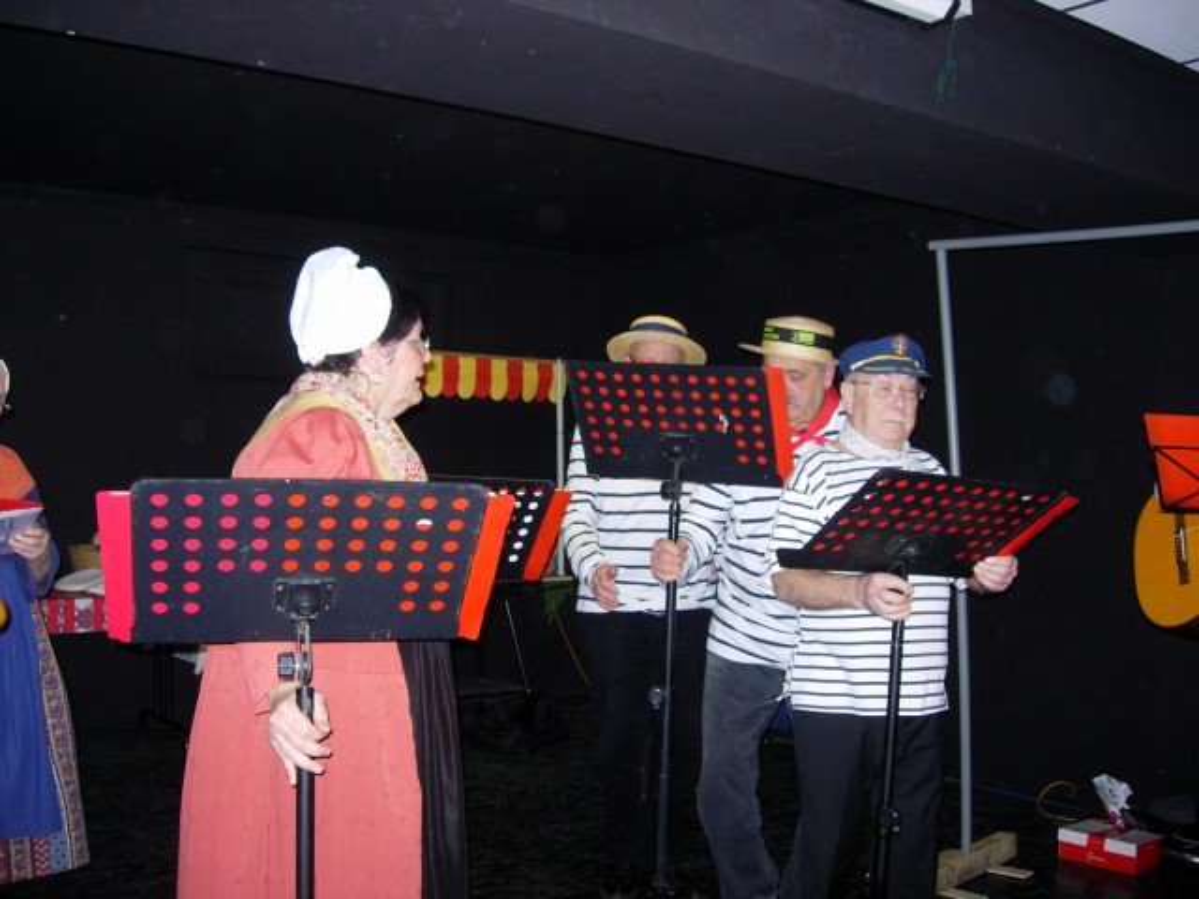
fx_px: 1316
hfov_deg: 49.0
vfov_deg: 37.7
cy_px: 450
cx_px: 600
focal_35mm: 38
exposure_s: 1/140
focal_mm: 7.8
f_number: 2.8
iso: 173
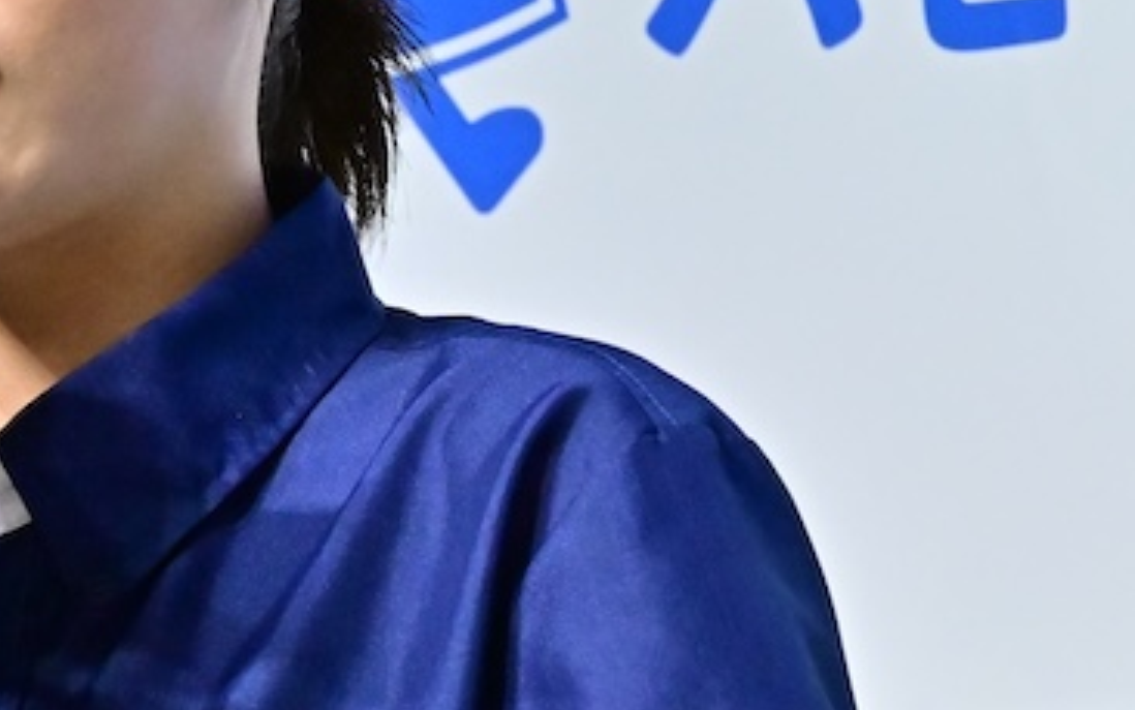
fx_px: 25867
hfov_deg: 2.5
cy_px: 260
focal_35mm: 836
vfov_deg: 1.6
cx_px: 161
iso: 4000
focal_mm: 200
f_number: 13
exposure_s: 1/250
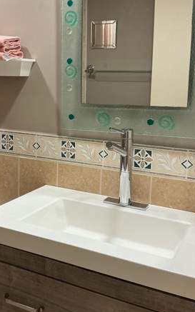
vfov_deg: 44.3
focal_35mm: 45
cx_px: 55
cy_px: 138
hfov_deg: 28.3
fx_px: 383
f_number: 1.8
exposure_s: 1/60
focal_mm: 3
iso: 50
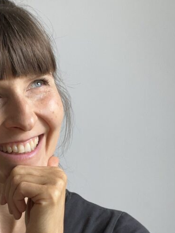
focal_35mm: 62
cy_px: 157
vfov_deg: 30.9
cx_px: 16
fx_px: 417
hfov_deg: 23.0
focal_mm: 2.71
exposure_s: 1/78
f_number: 2.2
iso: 100
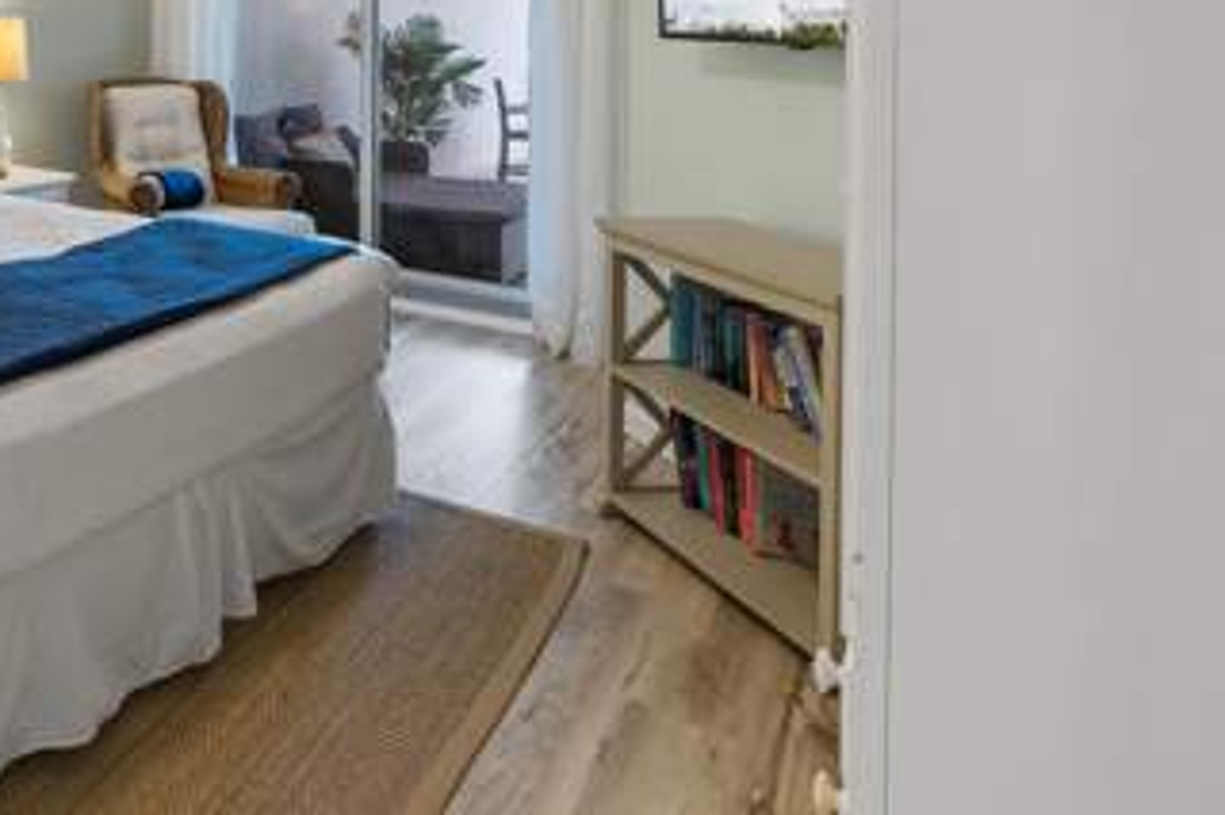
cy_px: -2
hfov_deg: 49.6
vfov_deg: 38.6
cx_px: -19
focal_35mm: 30
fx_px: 1020
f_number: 7.1
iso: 800
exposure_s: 1/4
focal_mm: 12
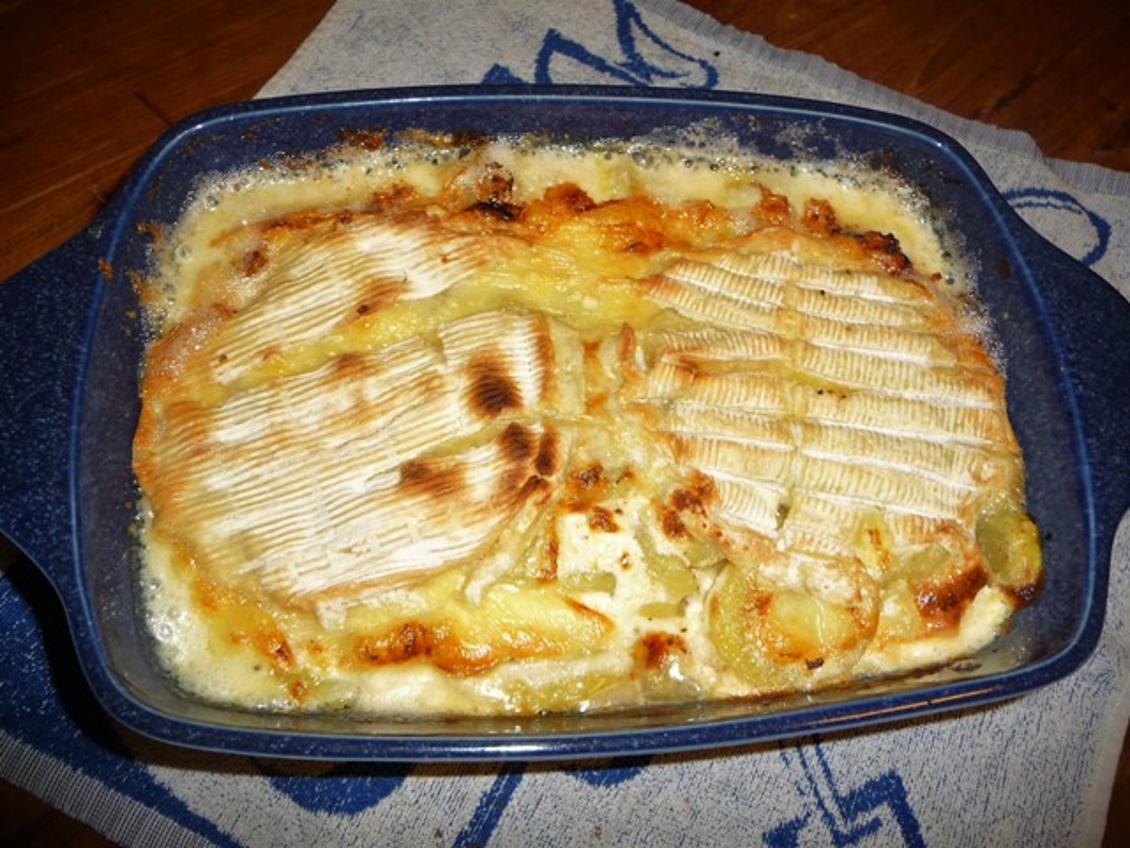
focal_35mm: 28
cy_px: 424
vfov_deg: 49.7
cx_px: 565
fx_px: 914
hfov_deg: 63.4
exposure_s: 1/30
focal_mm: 4.7
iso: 100
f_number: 3.3
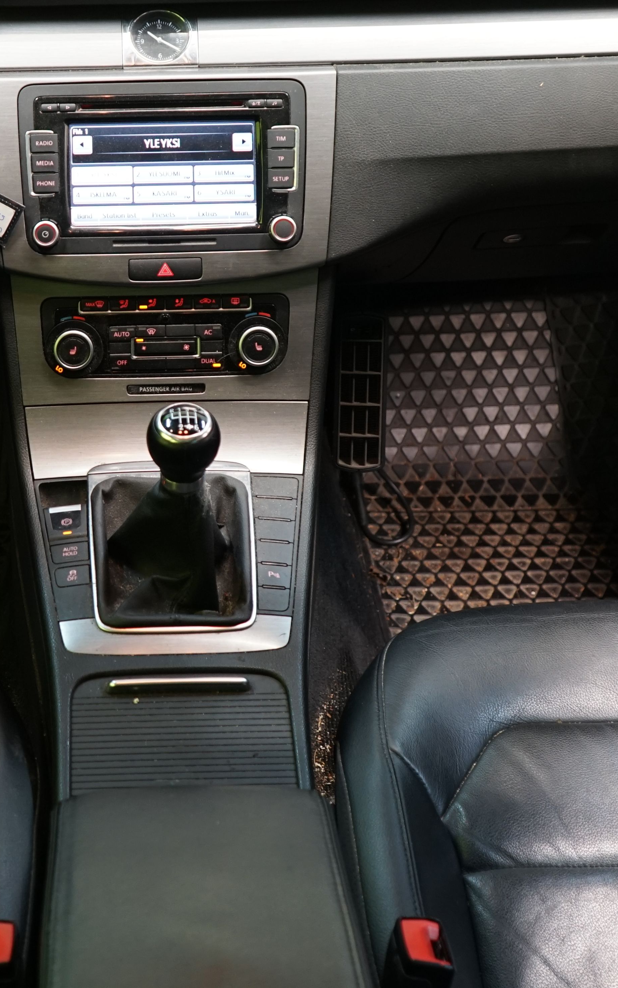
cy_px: 402
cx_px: 134
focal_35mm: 58
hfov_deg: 22.1
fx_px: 1563
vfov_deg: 35.0
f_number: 3.5
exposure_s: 1/30
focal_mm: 28
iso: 800
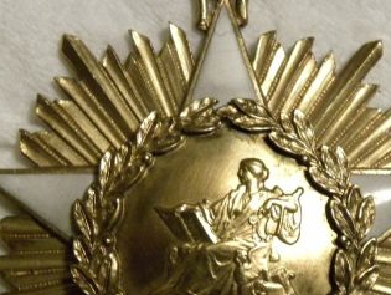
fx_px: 882
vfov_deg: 18.6
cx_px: 242
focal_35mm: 78
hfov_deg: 24.9
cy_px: 260
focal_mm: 7.3
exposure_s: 1/21
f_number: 3.2
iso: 400
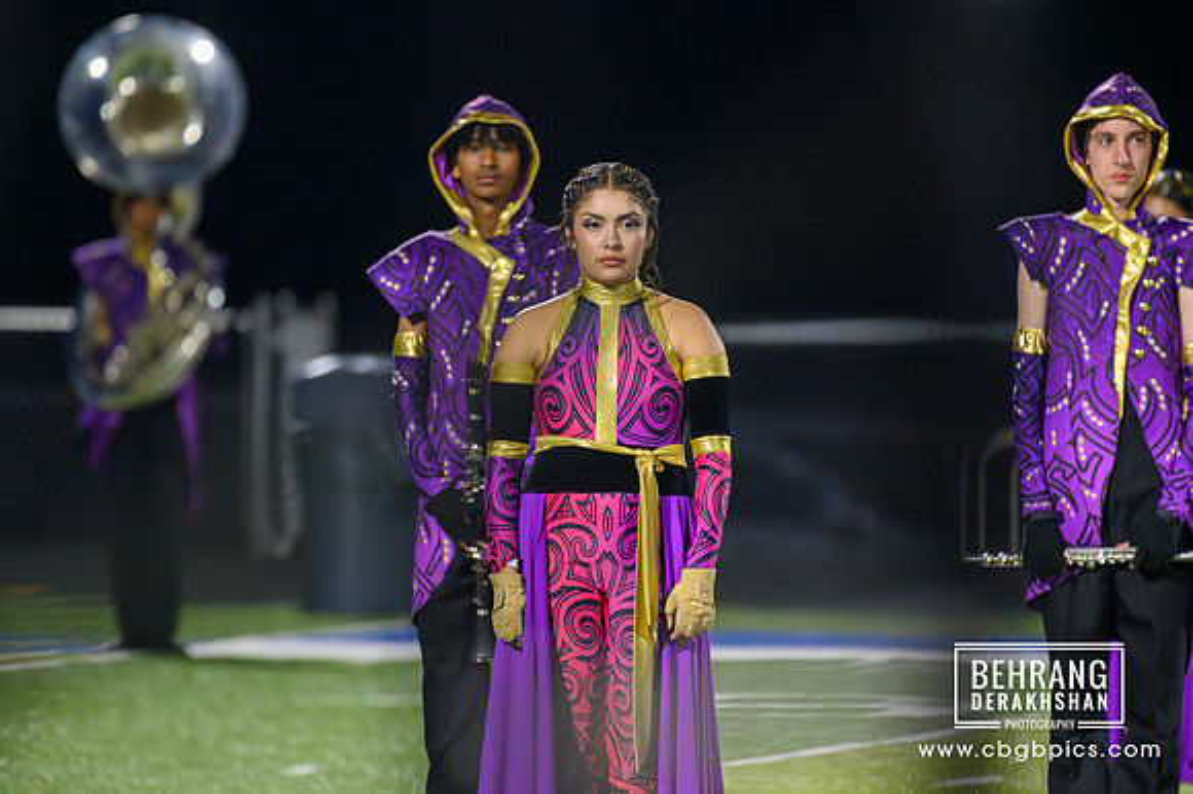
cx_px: 596
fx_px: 16559
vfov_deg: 2.7
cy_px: 397
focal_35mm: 500
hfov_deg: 4.1
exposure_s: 1/640
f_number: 5.6
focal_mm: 500
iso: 12800
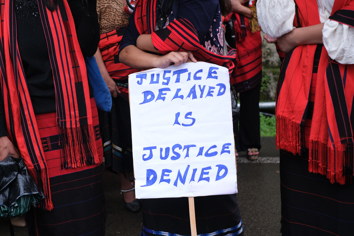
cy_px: 118
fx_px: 521
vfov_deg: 25.5
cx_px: 177
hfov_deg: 37.5
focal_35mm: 53
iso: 200
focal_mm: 35
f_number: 3.6
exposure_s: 1/500
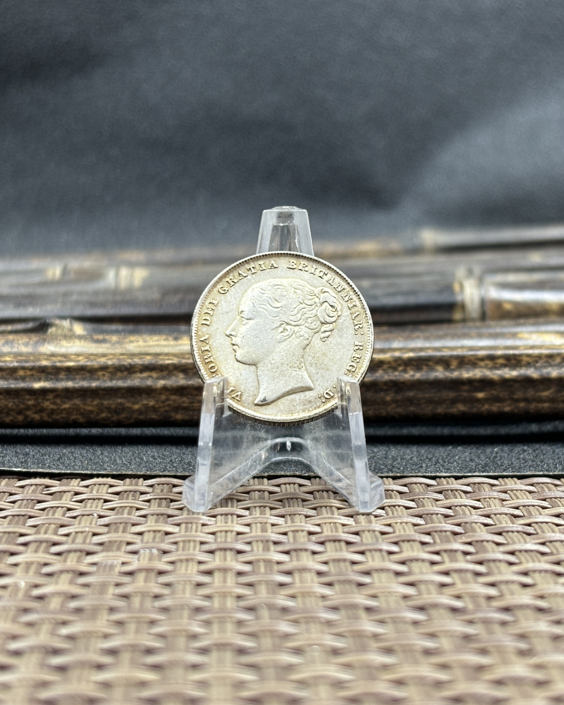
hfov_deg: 27.6
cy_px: 354
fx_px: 1148
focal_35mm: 55
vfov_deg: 34.1
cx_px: 283
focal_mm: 5.96
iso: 80
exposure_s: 1/50
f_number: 1.6
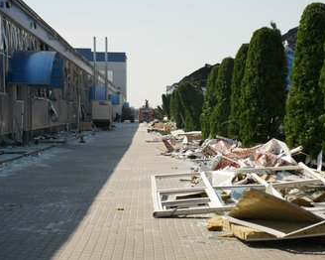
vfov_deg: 17.8
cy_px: 129
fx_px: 827
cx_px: 178
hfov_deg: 22.2
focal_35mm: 86
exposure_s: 1/200
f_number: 4
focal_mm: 75
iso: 80
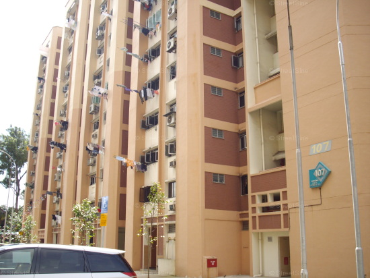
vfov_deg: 38.6
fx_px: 395
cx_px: 185
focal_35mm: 37
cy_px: 139
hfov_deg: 50.2
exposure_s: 1/125
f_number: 5.6
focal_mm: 6.2
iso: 80
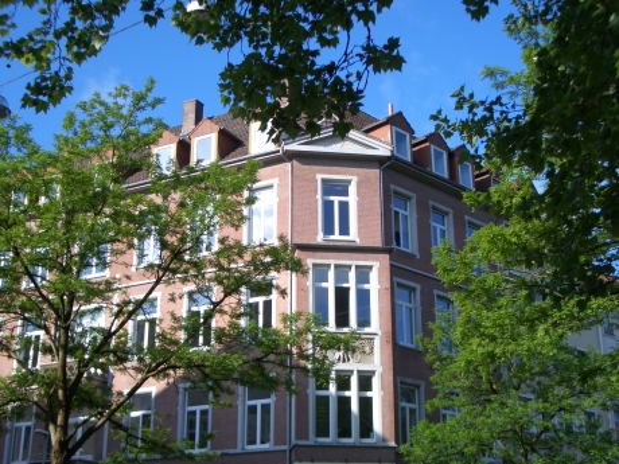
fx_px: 876
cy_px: 232
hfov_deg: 38.9
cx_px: 310
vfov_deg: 29.7
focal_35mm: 49
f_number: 3.1
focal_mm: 8.2
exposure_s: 1/640
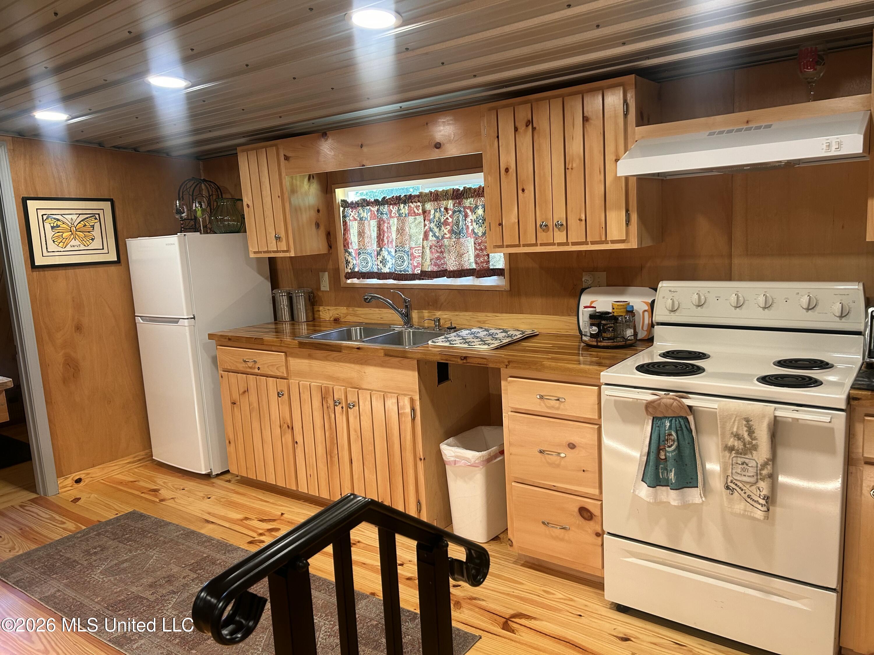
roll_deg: +4.1
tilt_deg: -8.2
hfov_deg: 67.3
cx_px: 437
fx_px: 656
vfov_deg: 53.1
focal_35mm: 26
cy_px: 328
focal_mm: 5.7
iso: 125
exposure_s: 1/120
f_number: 1.5
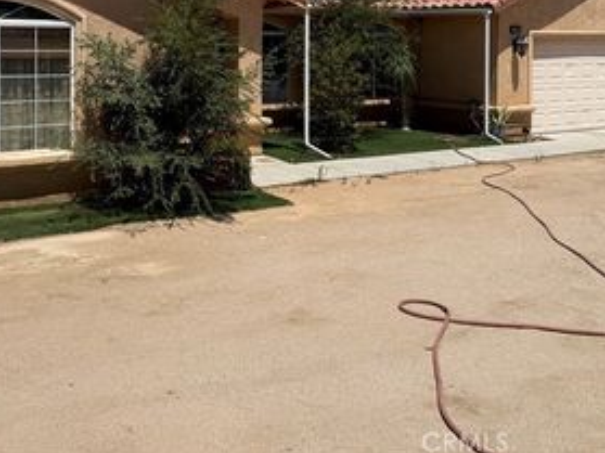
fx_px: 751
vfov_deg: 32.0
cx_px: 236
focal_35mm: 43
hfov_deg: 43.6
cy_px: 51
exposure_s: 1/8130
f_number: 1.78
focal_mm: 6.76
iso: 80
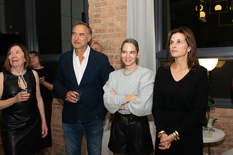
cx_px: 110
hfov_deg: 47.4
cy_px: 73
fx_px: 265
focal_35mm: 41
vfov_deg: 32.7
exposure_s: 1/200
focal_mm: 25
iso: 5000
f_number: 10
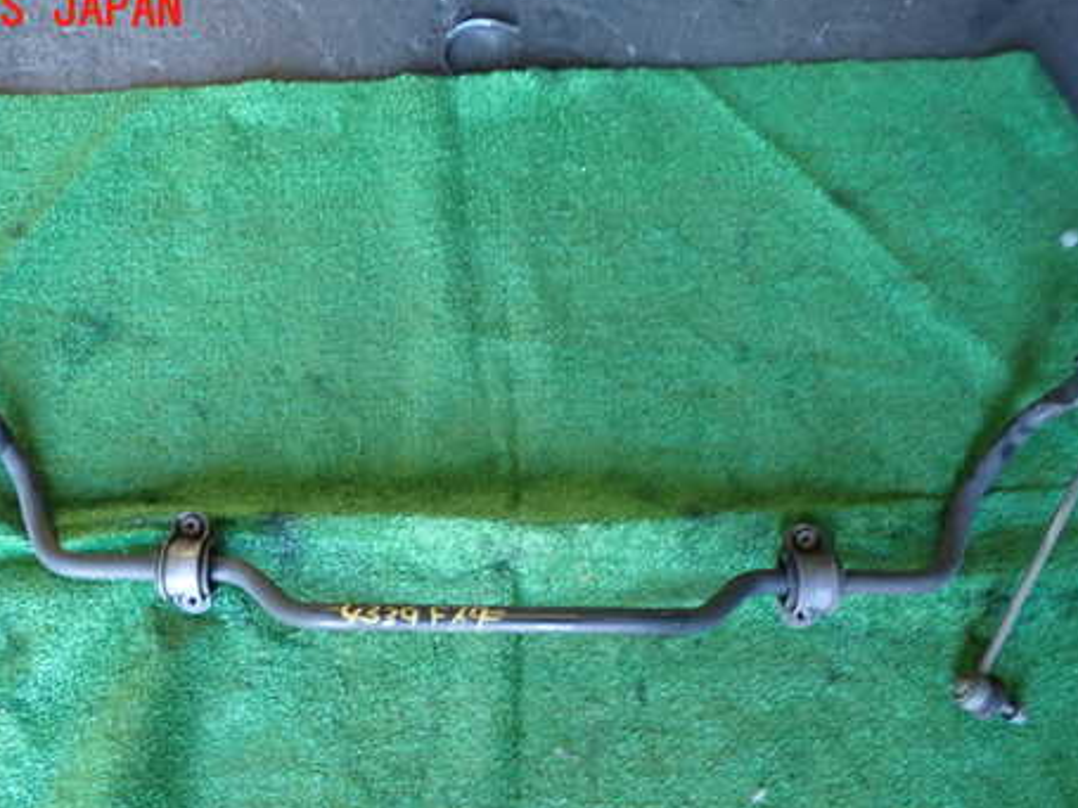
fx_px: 1027
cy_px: 514
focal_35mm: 33
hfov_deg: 55.2
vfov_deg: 42.5
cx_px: 462
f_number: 2
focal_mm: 4.5
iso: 200
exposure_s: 1/30
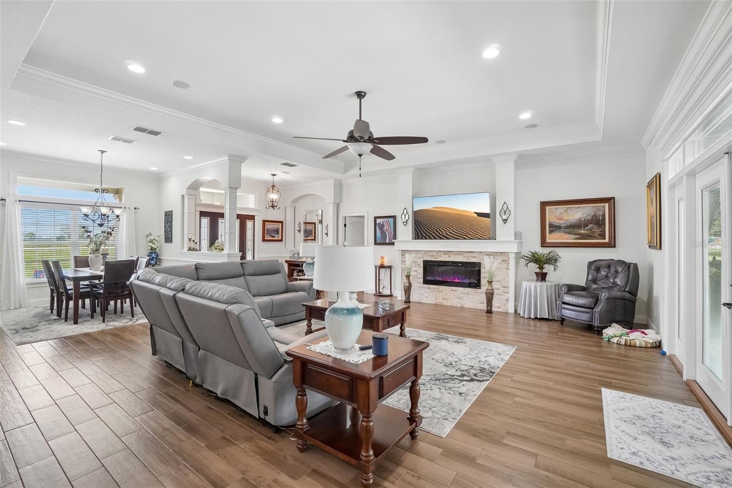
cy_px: 244
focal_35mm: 15
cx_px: 366
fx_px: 305
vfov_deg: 77.3
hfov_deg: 100.4
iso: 1000
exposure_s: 1/30
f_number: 8
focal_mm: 10
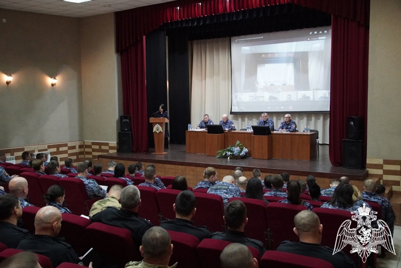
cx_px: 200
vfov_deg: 36.9
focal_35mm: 36
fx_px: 401
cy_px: 134
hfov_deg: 53.1
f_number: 4
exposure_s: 1/125
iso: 6400
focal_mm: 24
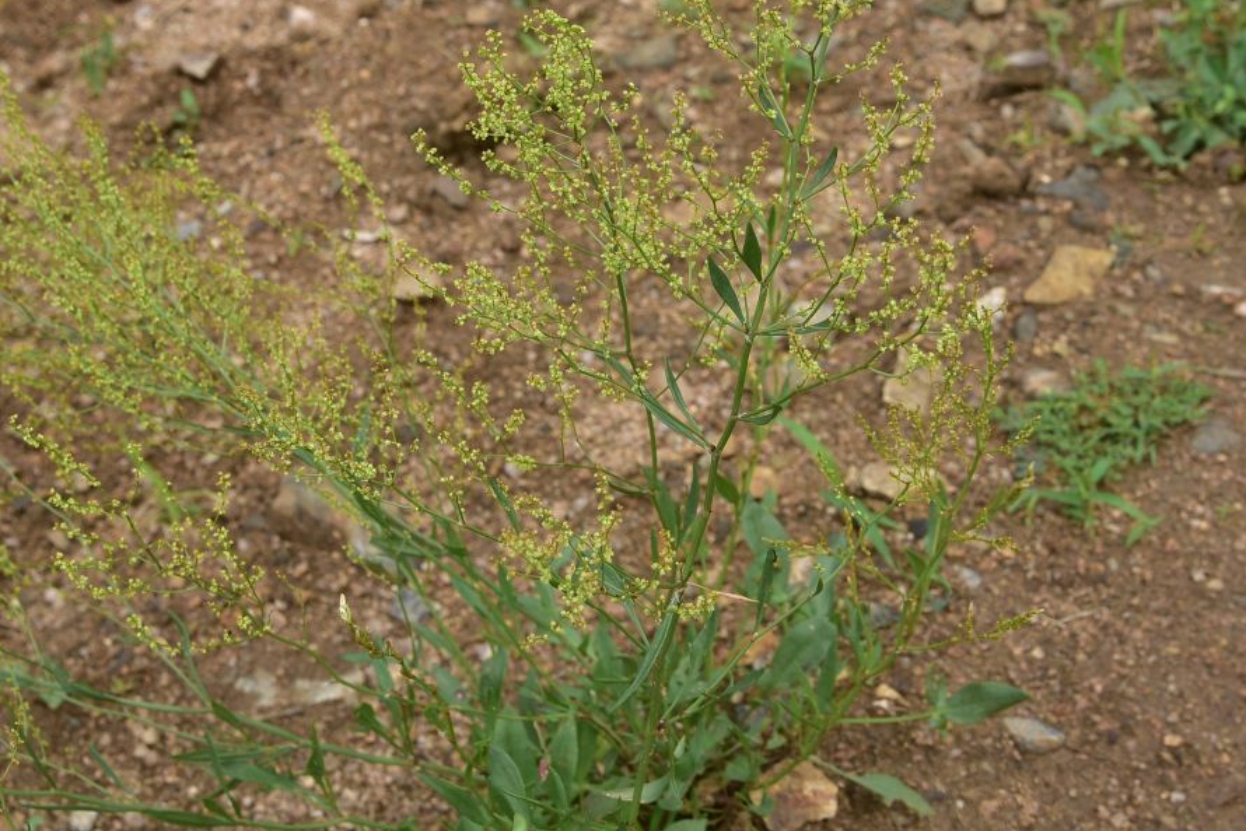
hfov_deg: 27.7
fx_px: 2527
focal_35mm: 73
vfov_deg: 18.6
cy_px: 241
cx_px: 675
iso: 320
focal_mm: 50
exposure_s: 1/125
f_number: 13
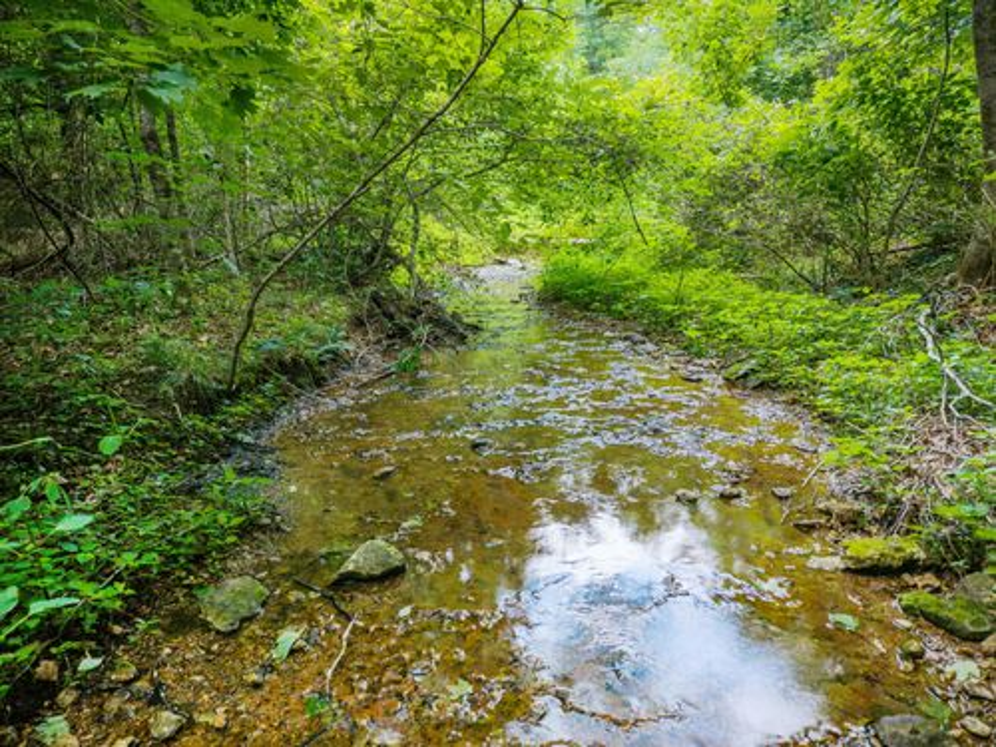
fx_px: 691
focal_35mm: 24
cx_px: 498
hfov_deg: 71.6
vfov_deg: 56.8
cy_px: 374
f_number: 1.8
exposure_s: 1/5
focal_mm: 8.7
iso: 1620
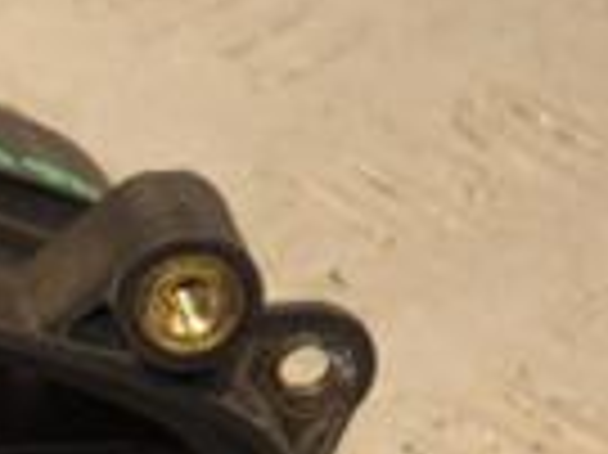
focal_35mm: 629
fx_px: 11038
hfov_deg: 3.1
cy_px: 566
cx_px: -558
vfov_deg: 2.4
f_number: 5.6
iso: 800
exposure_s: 1/125
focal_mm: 98
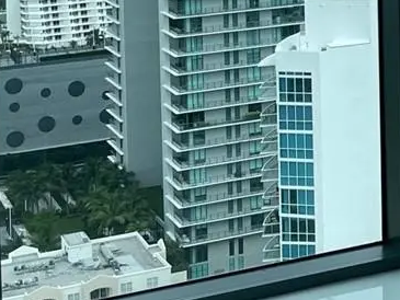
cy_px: -168
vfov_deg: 12.3
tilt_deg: -2.2
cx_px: 625
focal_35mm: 114
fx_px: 1318
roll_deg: +1.4
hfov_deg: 15.7
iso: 32
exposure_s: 1/1742
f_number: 1.6
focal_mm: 4.2
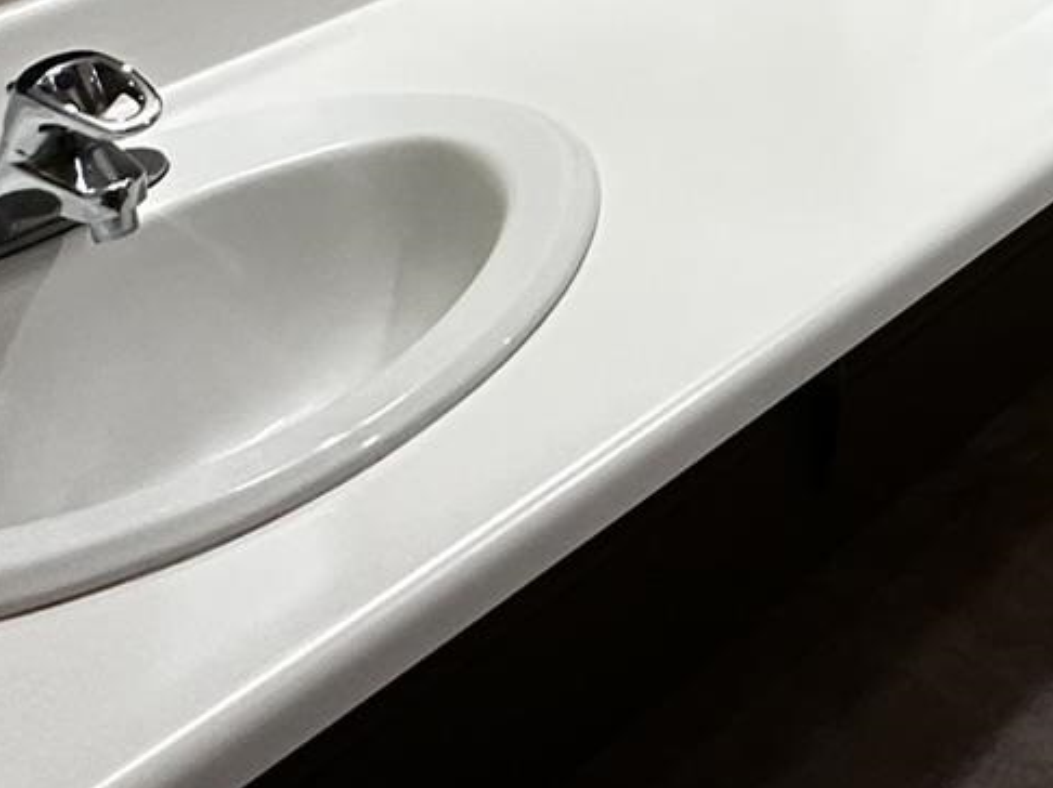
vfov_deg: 19.5
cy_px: -574
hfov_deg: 26.5
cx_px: 1443
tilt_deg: -9.1
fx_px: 1794
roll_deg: -0.4
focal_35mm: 59
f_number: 2.2
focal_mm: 2.22
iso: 250
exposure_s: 1/120
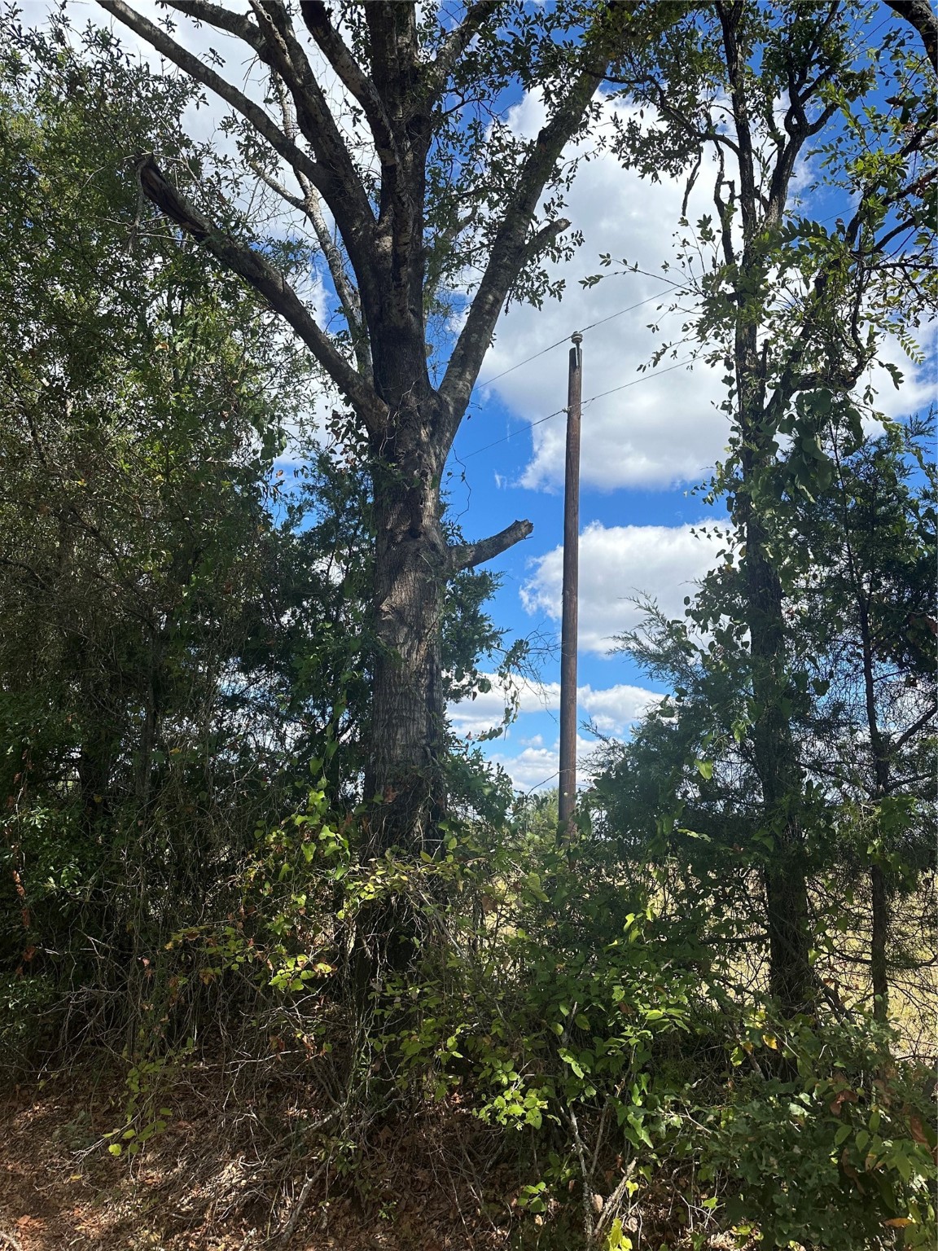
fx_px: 867
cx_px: 469
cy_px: 626
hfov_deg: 56.8
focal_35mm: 24
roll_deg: -2.0
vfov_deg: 71.6
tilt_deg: +16.2
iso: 80
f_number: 1.78
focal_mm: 6.86
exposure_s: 1/3155
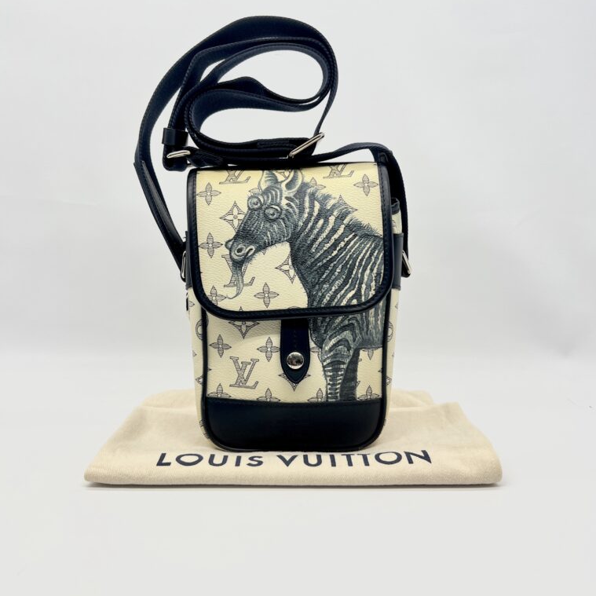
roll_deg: -1.0
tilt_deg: -6.3
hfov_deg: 52.5
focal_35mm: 31
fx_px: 604
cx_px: 295
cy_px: 280
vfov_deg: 52.5
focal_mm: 5.7
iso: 32
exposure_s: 1/127
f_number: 1.5
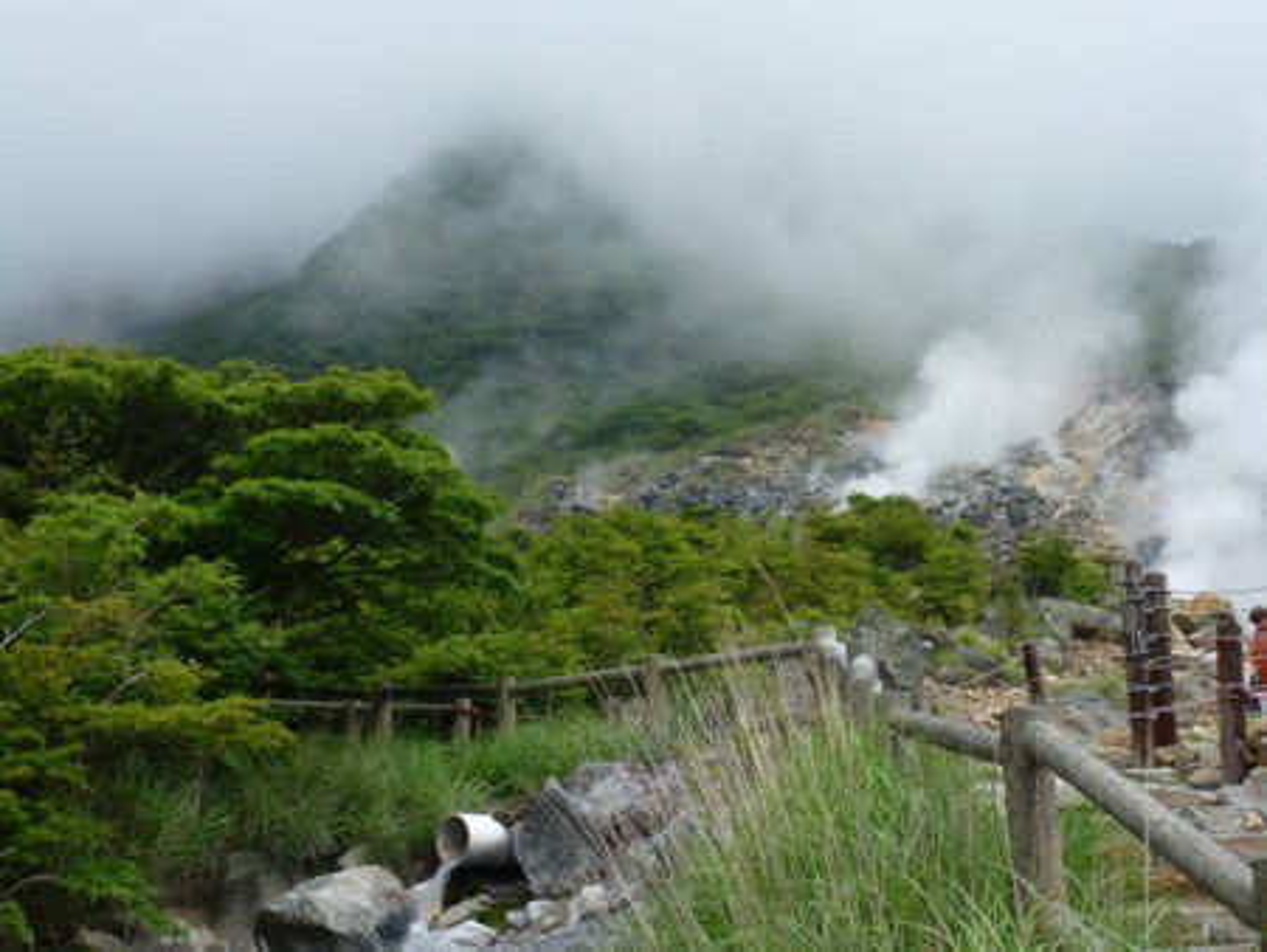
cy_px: 476
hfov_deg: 47.8
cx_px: 634
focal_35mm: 39
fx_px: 1428
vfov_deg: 36.9
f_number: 3.8
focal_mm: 6.8
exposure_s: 1/400
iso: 100
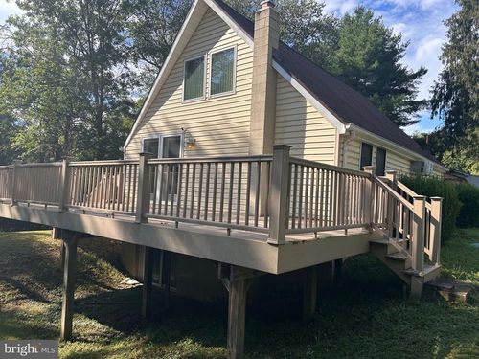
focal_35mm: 26
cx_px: 240
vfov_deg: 53.1
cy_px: 180
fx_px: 360
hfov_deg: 67.3
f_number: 1.5
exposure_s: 1/2083
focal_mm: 5.7
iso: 50
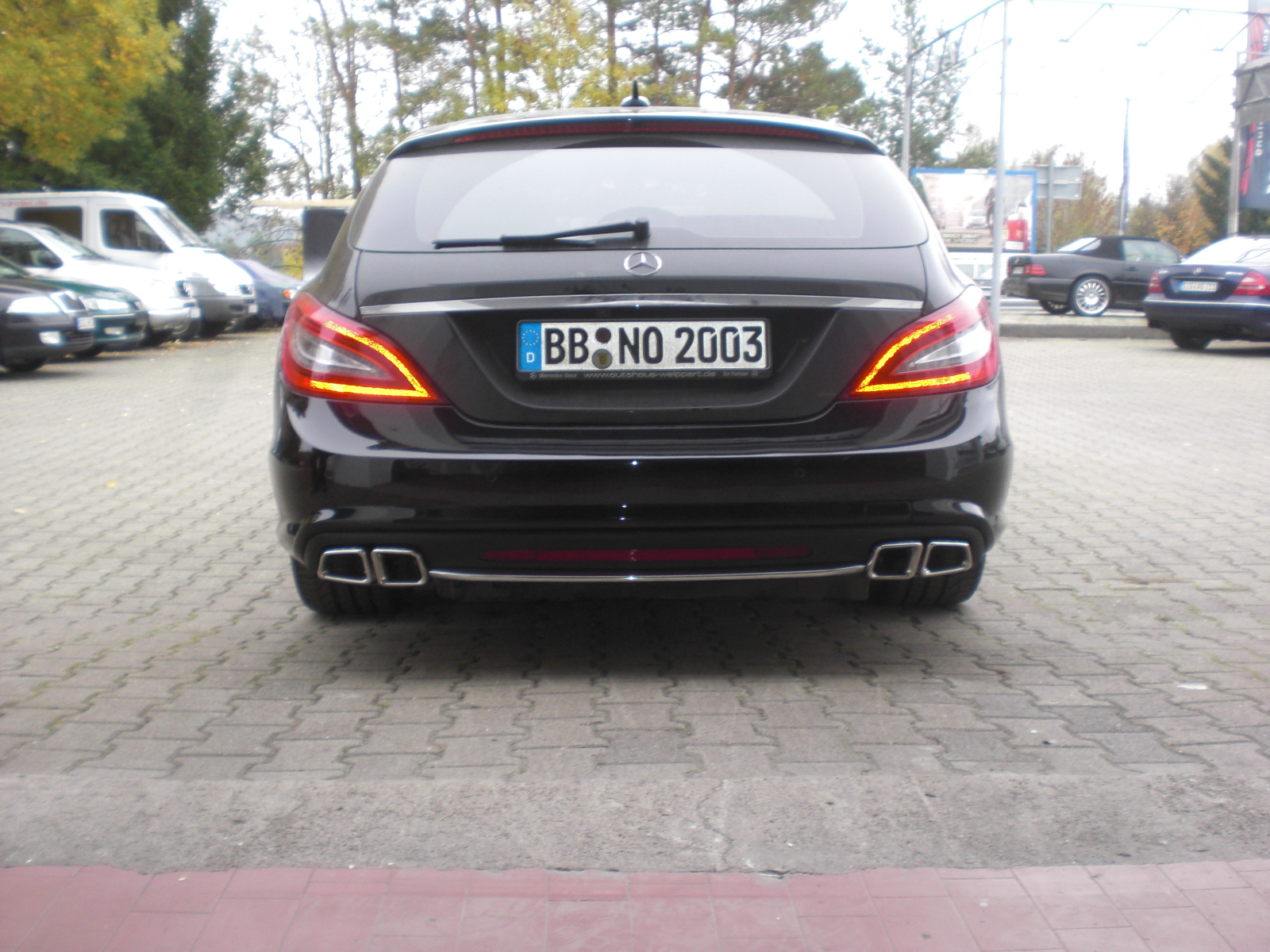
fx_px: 1394
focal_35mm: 38
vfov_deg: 37.7
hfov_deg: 49.0
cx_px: 635
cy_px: 476
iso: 100
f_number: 3.1
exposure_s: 1/125
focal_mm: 6.3
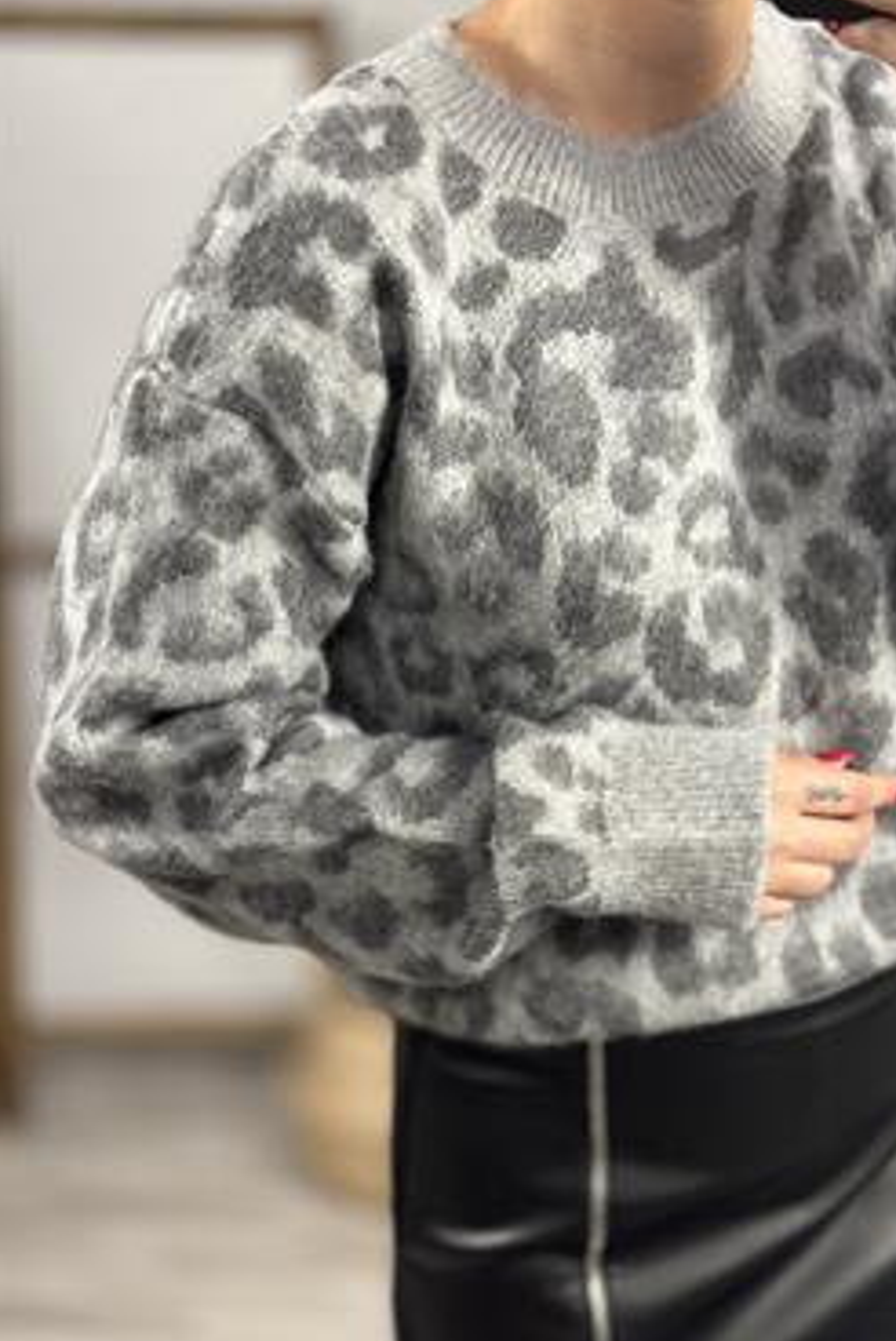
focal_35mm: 56
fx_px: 2087
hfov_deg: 24.2
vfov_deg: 35.6
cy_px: 694
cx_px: 561
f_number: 1.78
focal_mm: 6.86
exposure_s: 1/100
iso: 125
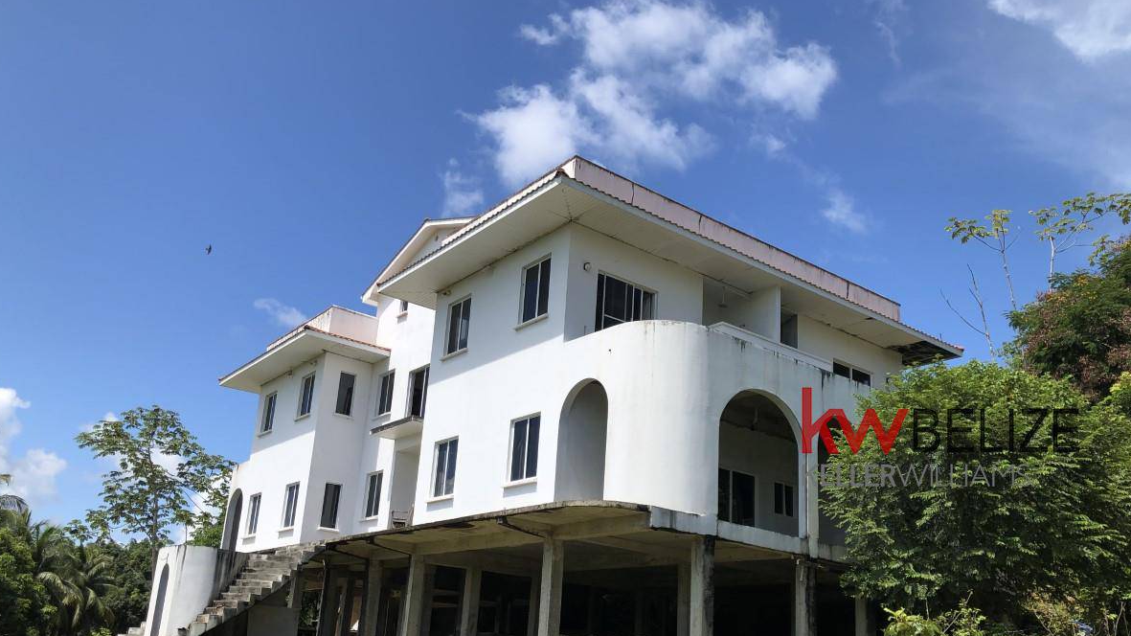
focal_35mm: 31
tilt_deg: +14.6
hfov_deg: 62.6
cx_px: 561
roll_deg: -4.2
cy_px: 411
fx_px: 930
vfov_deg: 37.5
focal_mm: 3.99
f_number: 1.8
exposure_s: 1/1600
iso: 20
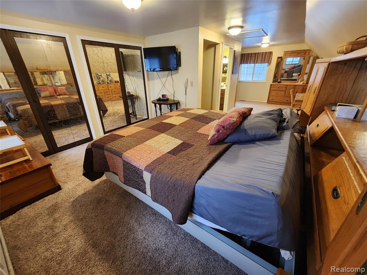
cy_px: 138
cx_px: 184
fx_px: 138
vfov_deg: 89.9
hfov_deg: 106.2
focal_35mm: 13
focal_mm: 2.2
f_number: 2.2
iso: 400
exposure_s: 1/30
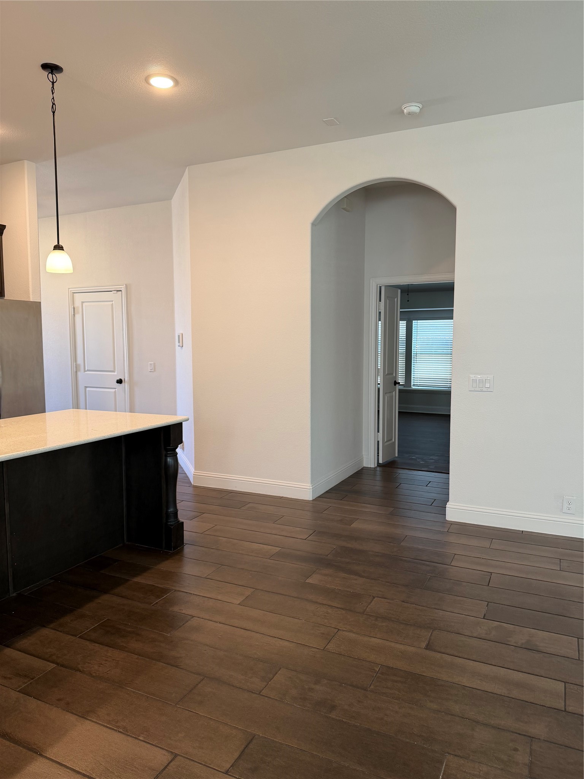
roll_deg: +0.7
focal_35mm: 24
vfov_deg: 71.6
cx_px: 292
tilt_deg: -5.1
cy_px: 390
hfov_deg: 56.8
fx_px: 540
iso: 125
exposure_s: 1/60
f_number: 1.78
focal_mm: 6.76
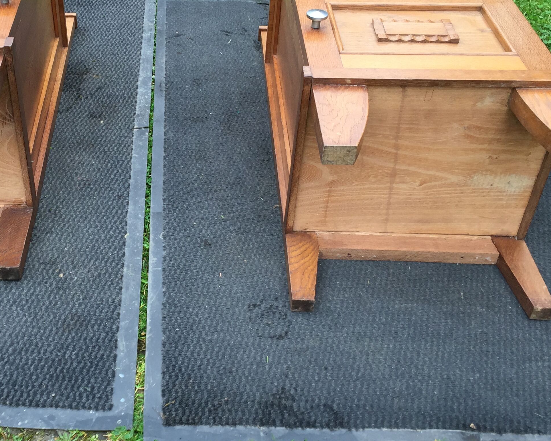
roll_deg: -2.5
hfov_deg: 38.0
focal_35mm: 48
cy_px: 189
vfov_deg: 31.4
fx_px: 783
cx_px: 154
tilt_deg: -37.8
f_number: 2.2
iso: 40
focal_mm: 4.15
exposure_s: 1/50
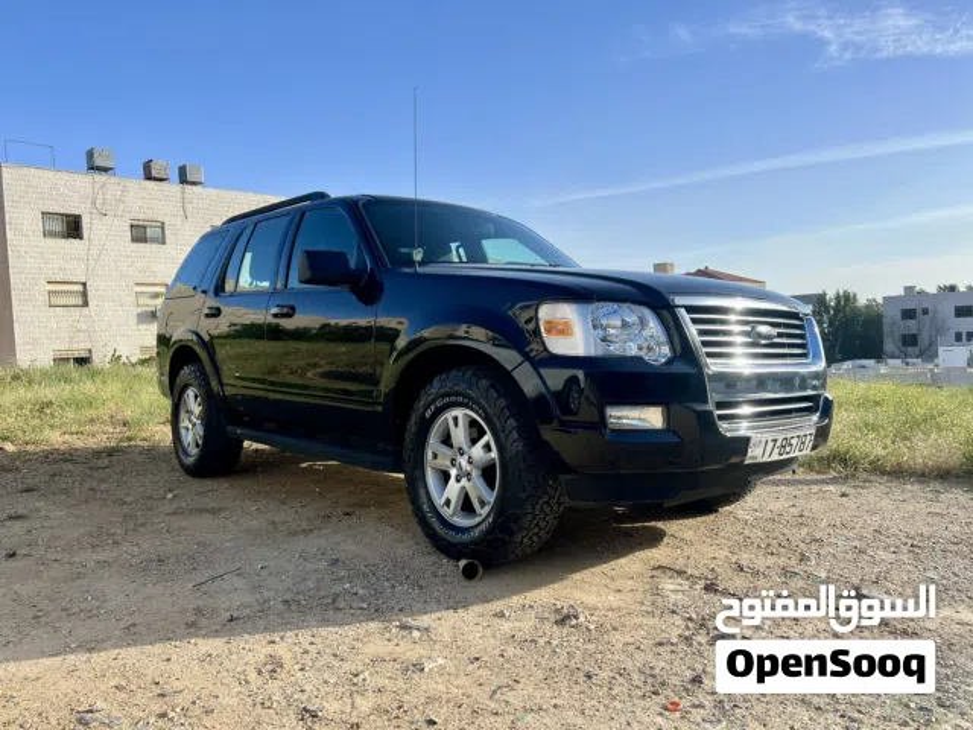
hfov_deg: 67.3
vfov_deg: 53.1
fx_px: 731
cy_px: 365
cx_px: 486
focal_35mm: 26
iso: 50
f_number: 1.5
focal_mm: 5.7
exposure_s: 1/2404
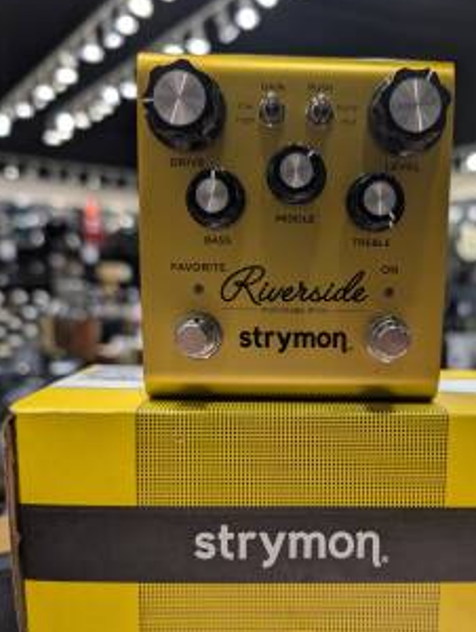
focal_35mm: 32
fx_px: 585
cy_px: 392
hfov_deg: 43.9
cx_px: 302
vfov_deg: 56.1
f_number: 1.68
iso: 22
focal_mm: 6.9
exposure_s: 1/60
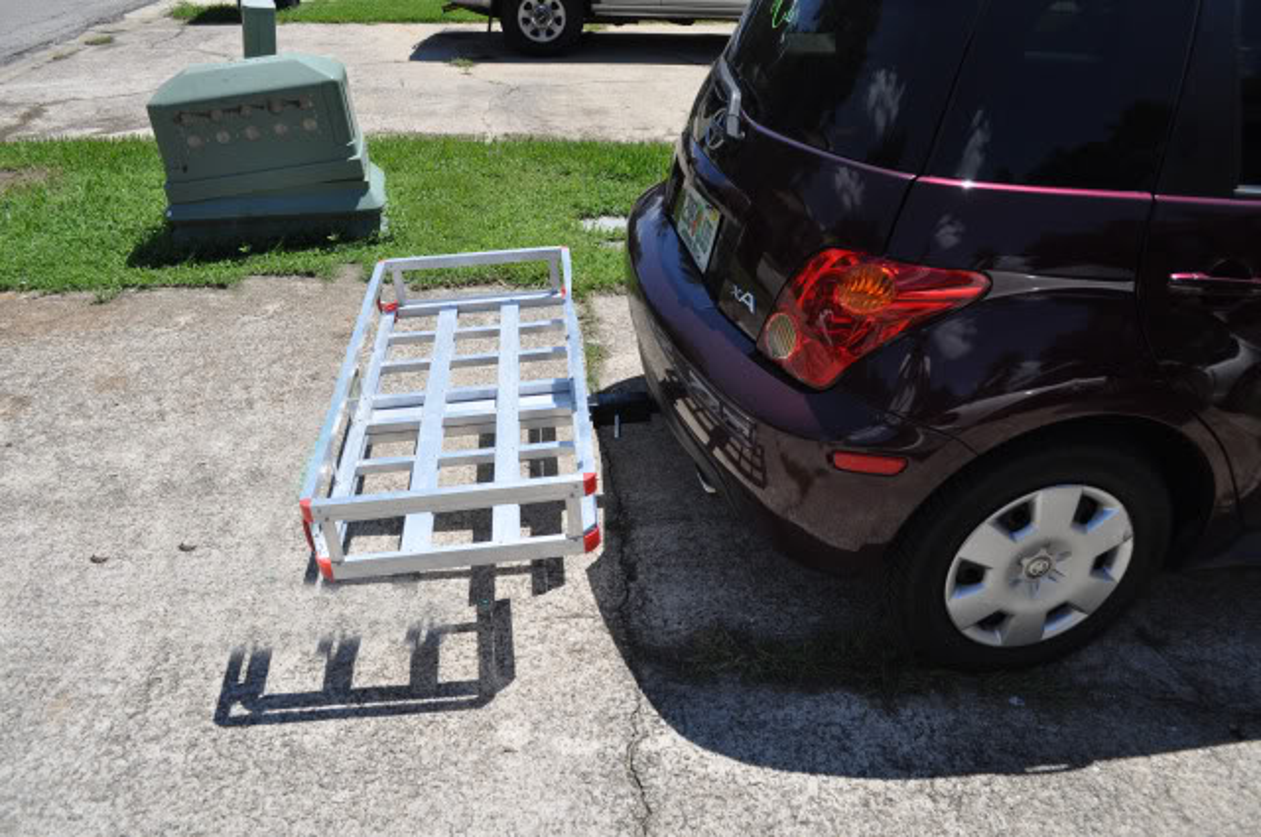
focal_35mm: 27
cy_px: 418
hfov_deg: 67.4
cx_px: 630
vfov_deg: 47.8
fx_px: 945
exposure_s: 1/1600
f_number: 6.3
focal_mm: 18
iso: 400
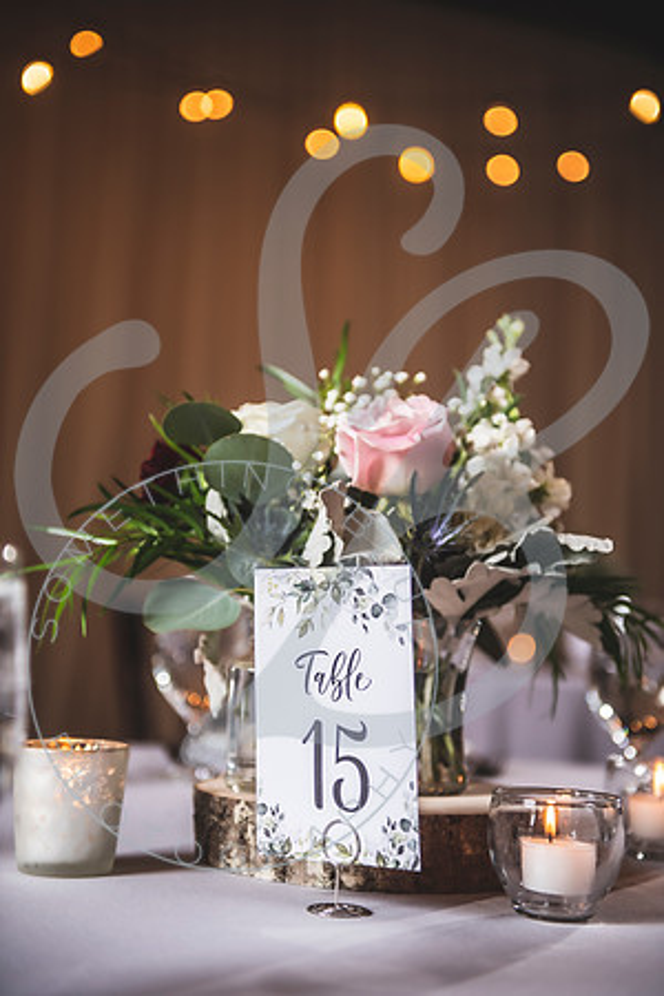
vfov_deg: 34.5
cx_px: 332
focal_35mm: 58
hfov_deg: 23.4
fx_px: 1605
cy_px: 498
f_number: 2.8
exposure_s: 1/200
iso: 100
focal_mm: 58
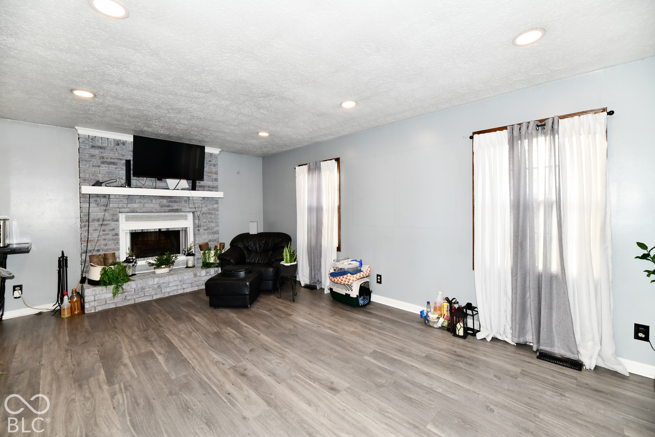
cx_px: 328
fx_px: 255
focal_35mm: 14
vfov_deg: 81.2
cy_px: 218
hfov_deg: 104.3
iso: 640
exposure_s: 1/60
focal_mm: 14
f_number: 6.3
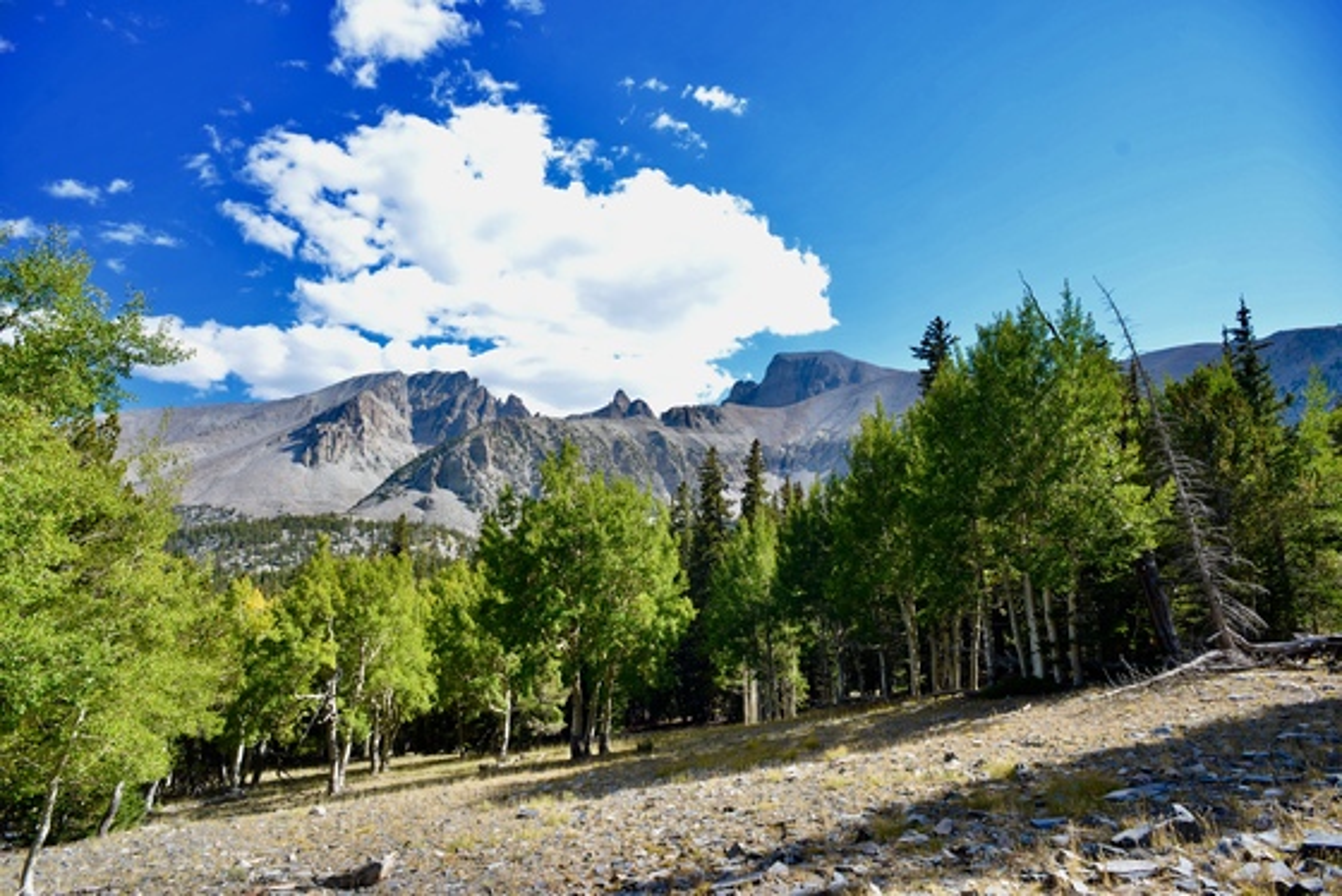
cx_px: 671
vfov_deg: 62.0
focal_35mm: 20
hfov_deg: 83.9
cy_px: 448
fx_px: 746
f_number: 10
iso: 200
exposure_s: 1/400
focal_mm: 20
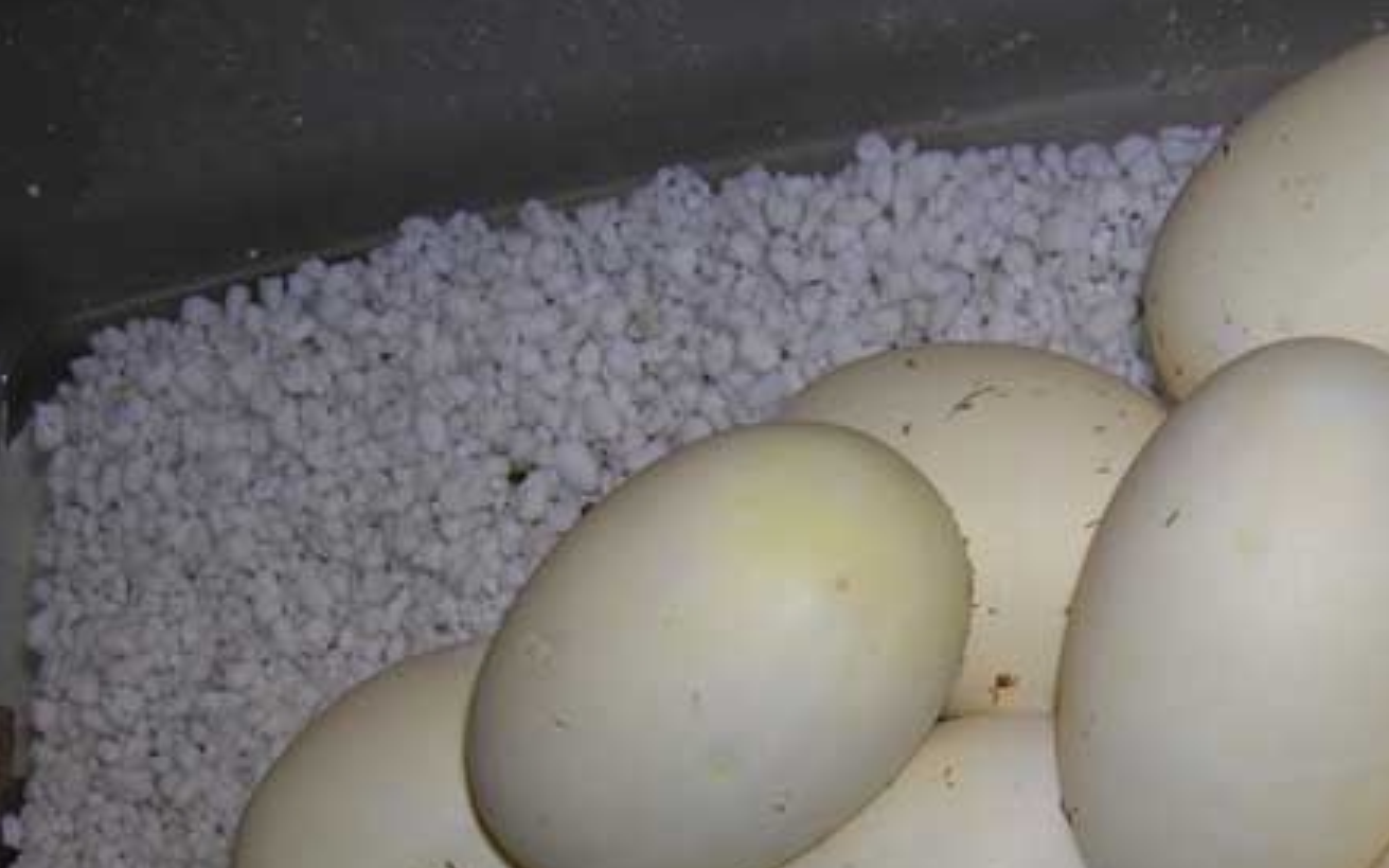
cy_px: 871
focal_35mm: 66
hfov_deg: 30.3
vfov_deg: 19.1
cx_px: 1116
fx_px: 2498
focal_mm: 5.7
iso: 50
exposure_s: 1/60.1
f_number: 2.9
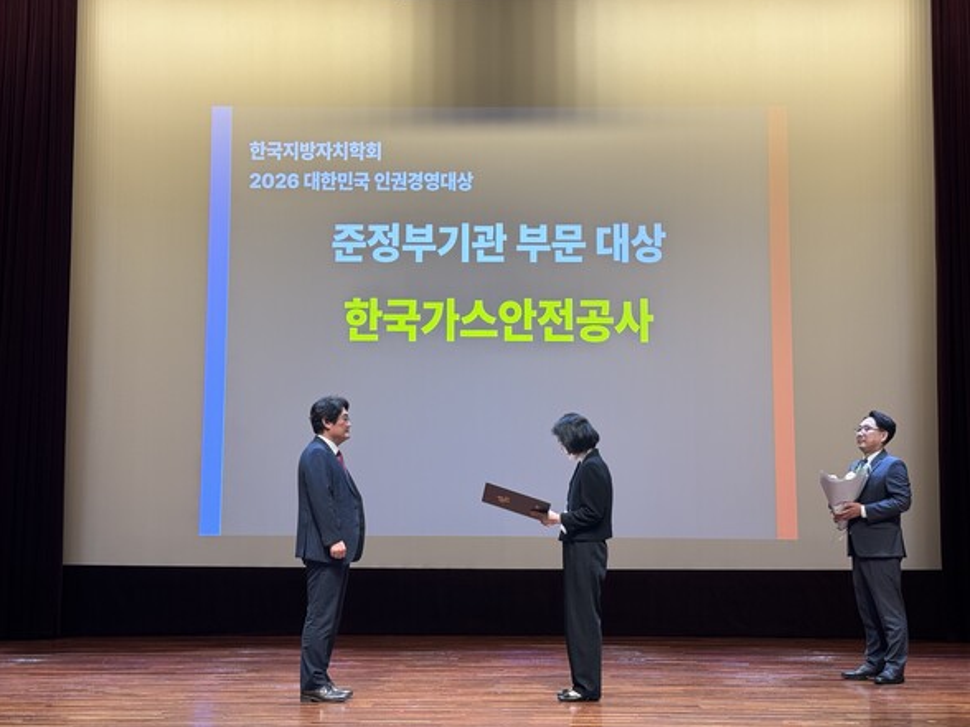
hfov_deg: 38.9
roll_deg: +0.0
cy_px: 366
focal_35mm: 49
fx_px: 1373
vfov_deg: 29.7
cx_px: 478
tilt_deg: +7.2
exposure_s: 1/60
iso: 50
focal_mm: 6.76
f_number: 1.78
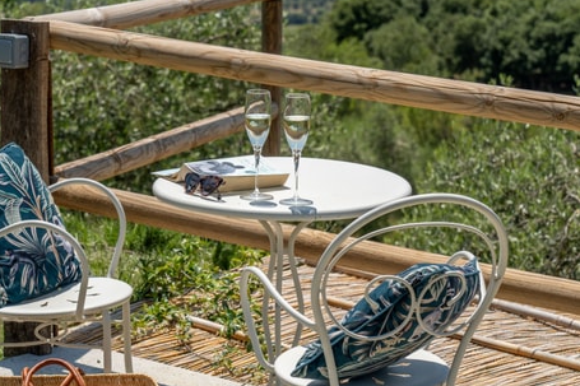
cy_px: 180
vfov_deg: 8.3
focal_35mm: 166
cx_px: 263
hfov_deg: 12.4
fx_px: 2673
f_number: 9
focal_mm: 101
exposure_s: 1/250
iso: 100
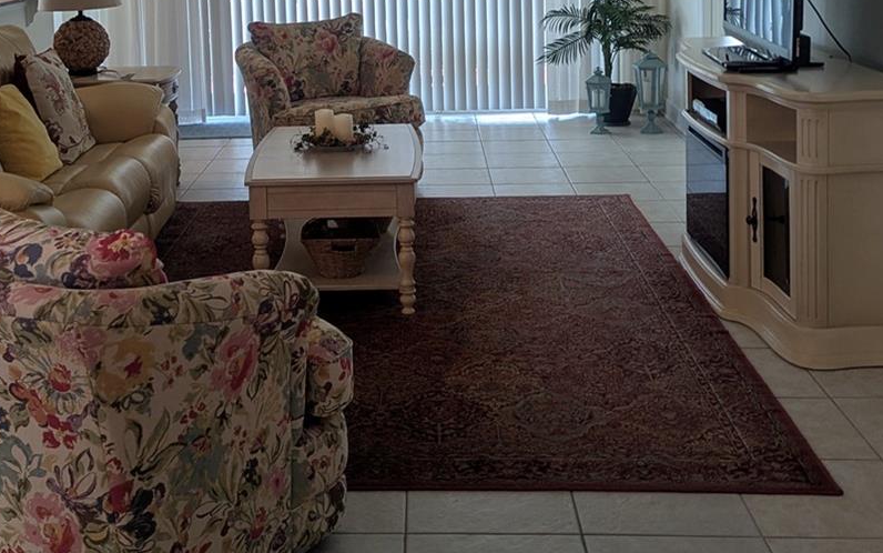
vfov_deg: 24.6
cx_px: 353
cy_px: 47
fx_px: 1228
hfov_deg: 39.4
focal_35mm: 51
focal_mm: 6.81
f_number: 1.85
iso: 71
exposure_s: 1/24
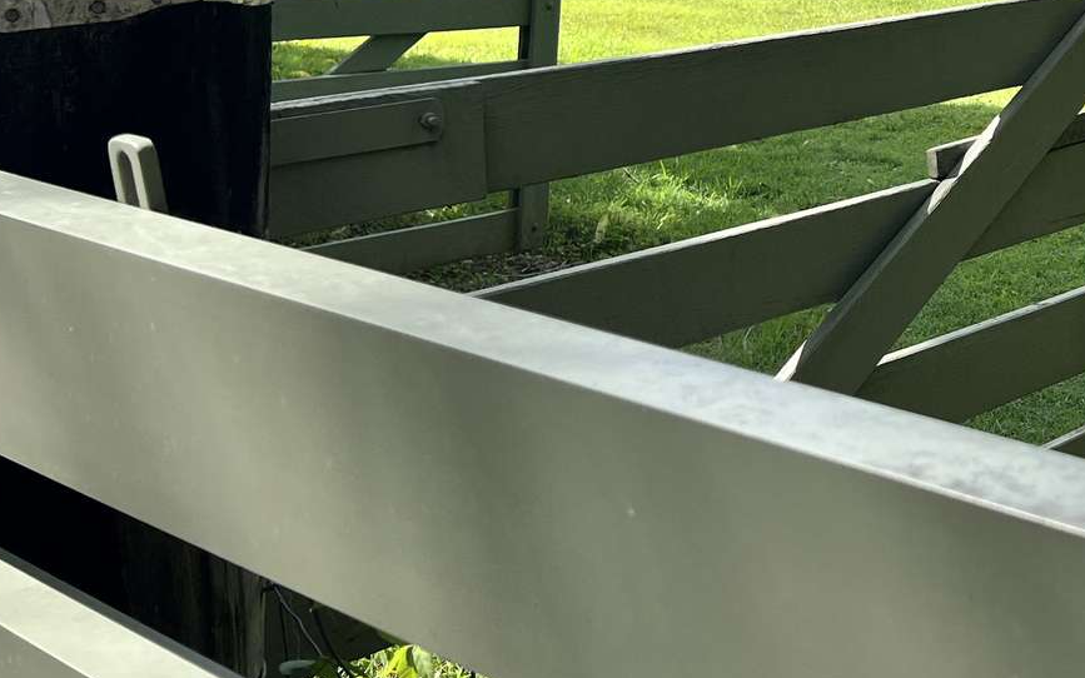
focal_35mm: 61
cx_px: 1183
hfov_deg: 30.2
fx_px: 1804
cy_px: -58
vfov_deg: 20.4
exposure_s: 1/1395
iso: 50
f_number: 1.5
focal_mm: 5.7
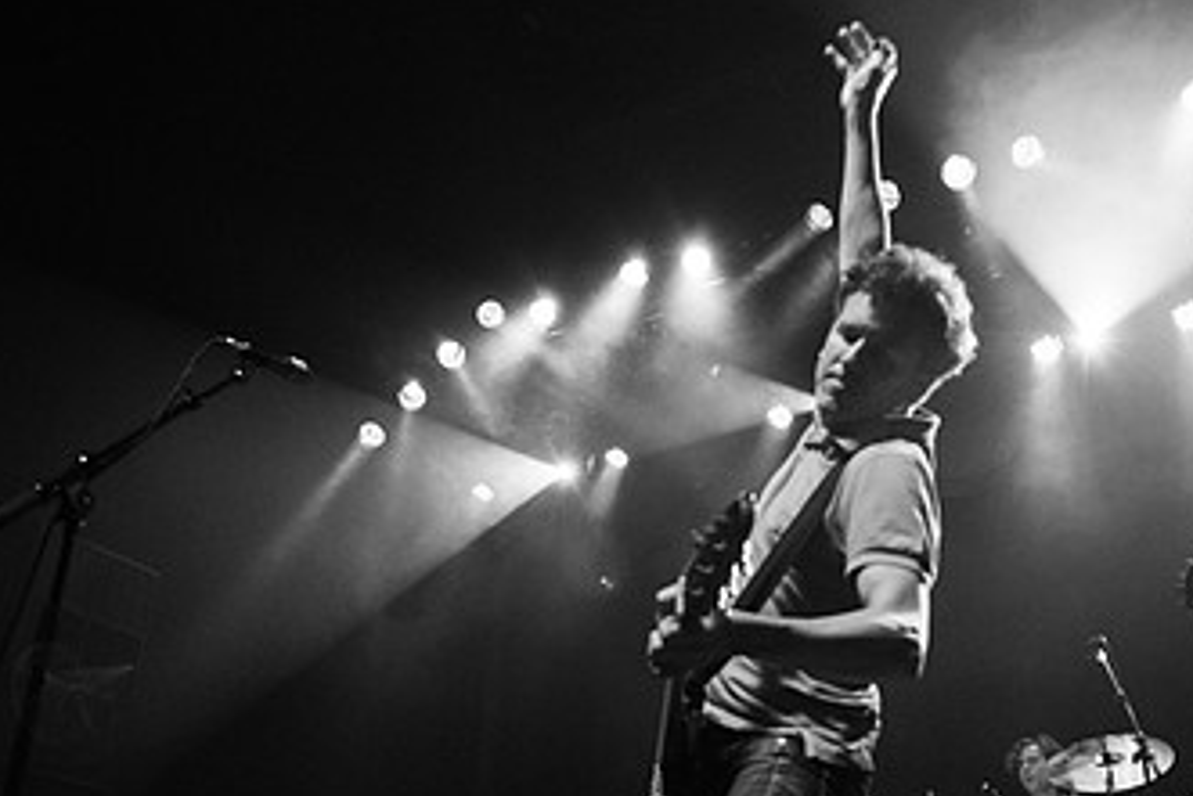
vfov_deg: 37.5
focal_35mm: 35
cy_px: 531
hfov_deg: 54.4
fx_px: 1160
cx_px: 587
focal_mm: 20
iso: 2500
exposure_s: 1/400
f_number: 3.5
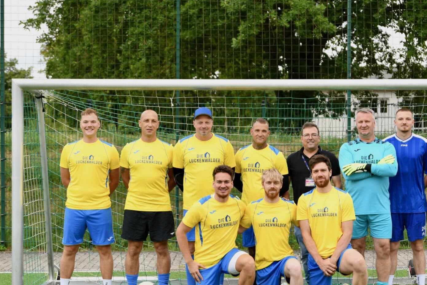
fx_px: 700
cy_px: 195
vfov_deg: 22.9
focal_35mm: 59
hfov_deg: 33.6
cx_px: 290
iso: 220
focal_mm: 40
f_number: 2.8
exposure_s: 1/800
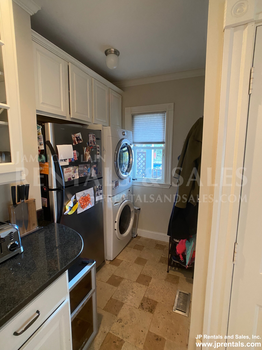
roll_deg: -0.6
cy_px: 175
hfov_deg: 53.1
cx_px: 131
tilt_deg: -6.7
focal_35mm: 26
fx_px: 262
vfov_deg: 67.3
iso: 400
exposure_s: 1/40
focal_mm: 4.25
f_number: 1.8
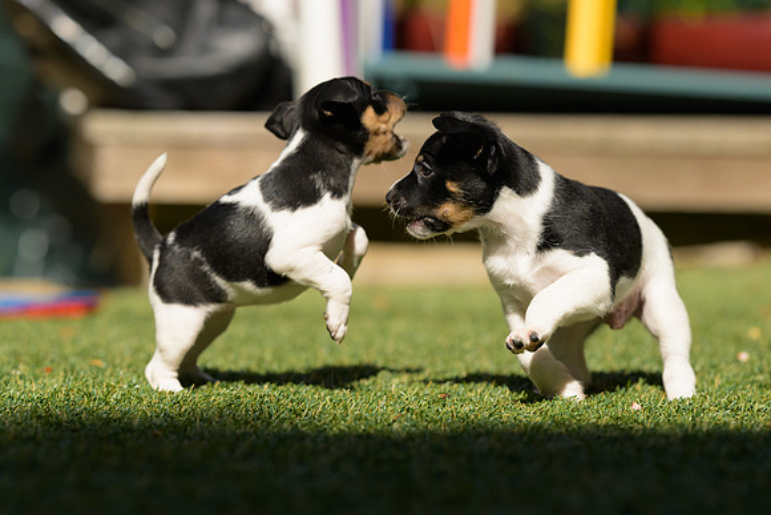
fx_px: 4431
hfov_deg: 9.9
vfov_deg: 6.6
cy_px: 207
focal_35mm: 207
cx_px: 345
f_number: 2.8
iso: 800
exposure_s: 1/12800
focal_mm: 135
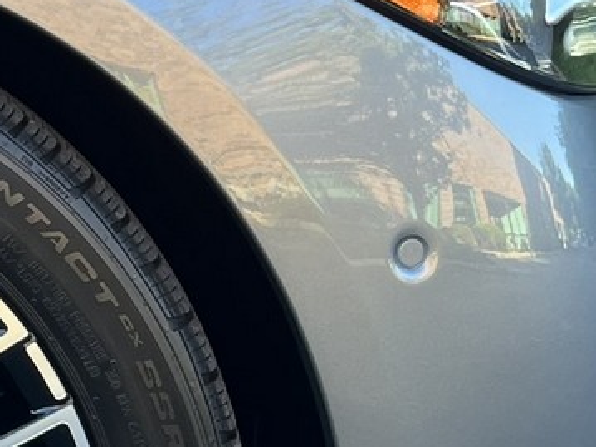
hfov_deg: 15.0
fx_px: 1997
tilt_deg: -9.0
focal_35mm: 116
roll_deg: +0.9
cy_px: 178
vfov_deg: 12.8
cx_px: -438
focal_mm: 5.7
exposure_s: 1/124
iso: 32
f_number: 1.5
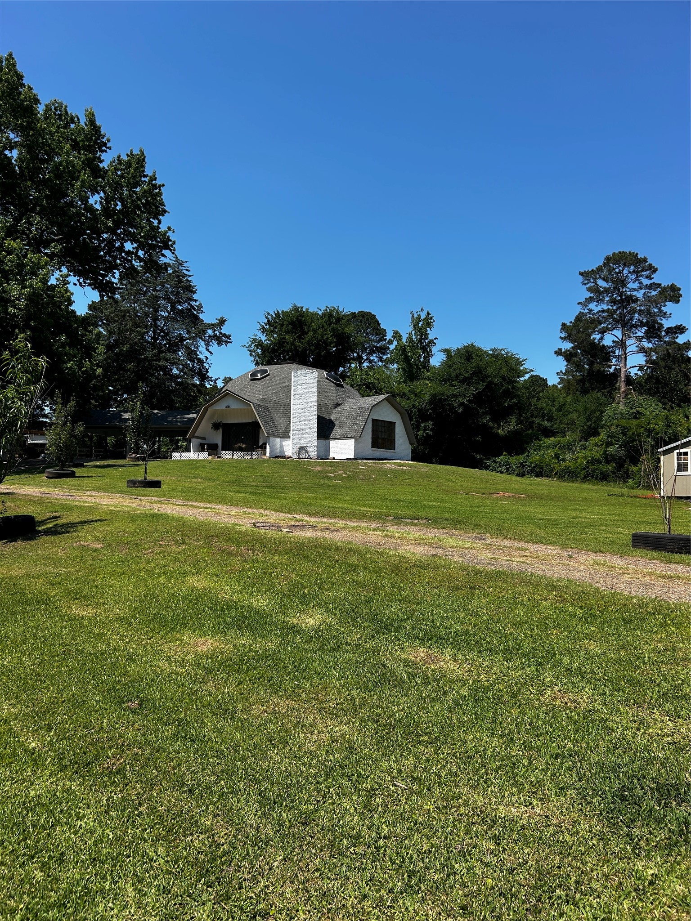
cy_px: 460
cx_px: 346
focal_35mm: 26
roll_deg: -1.5
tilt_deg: +3.6
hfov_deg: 53.1
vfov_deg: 67.3
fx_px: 692
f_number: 1.5
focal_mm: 5.7
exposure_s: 1/2841
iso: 50
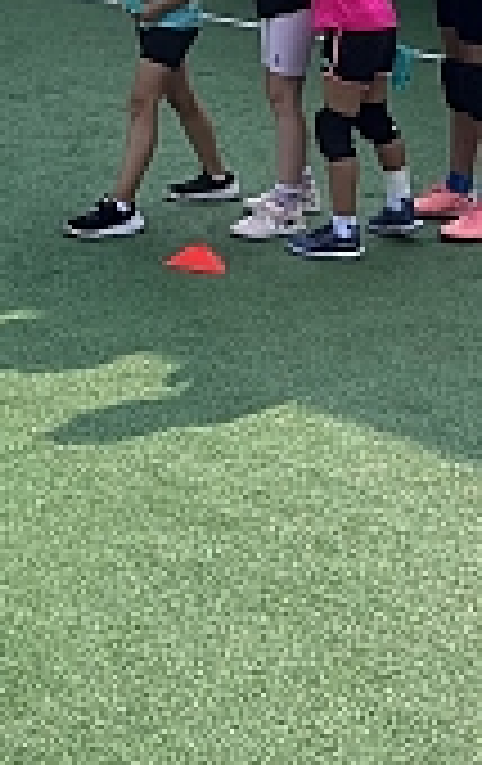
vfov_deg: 19.1
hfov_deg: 13.5
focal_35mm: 97
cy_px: -328
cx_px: 131
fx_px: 2028
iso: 50
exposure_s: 1/2358
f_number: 1.6
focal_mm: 5.1
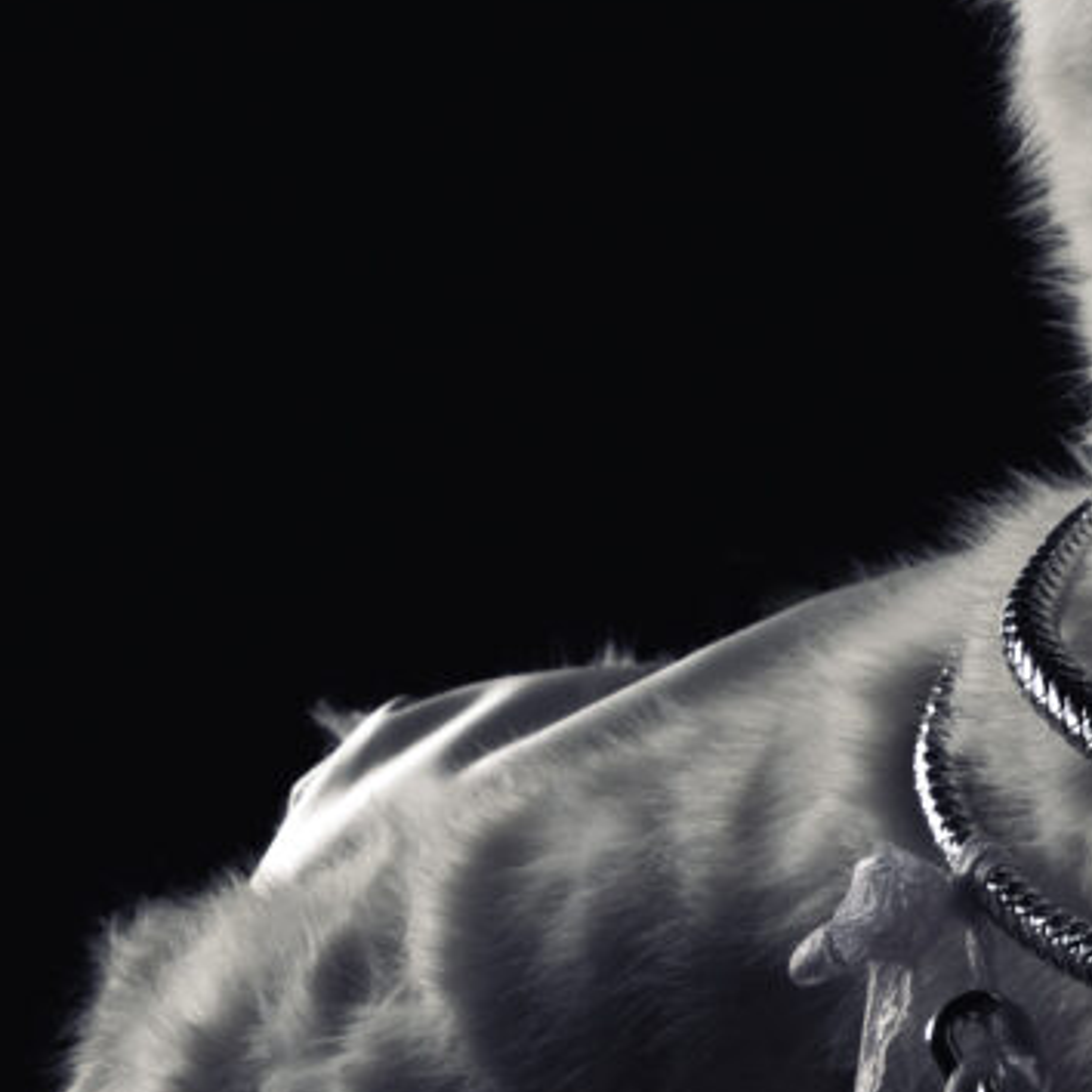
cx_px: 1826
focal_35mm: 95
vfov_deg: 18.3
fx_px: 3391
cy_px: 595
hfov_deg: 16.1
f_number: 9
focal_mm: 22
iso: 640
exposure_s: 1/200
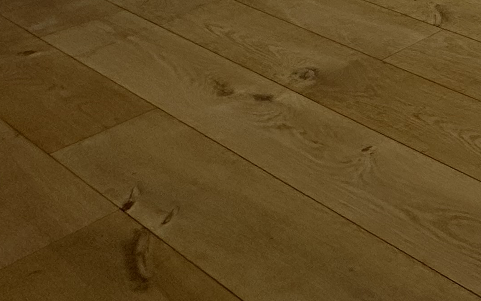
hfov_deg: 22.8
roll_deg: -0.4
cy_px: -372
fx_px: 734
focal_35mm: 56
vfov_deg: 15.6
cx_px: 839
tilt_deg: +1.7
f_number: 2.2
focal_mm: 2.22
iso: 40
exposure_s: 1/831
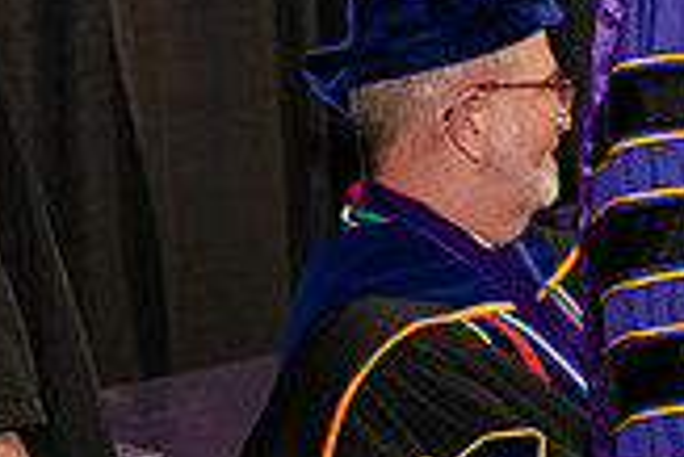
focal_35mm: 249
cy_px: -23
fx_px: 4735
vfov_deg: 5.5
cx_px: 953
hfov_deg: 8.1
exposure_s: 1/200
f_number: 5
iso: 2500
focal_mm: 70
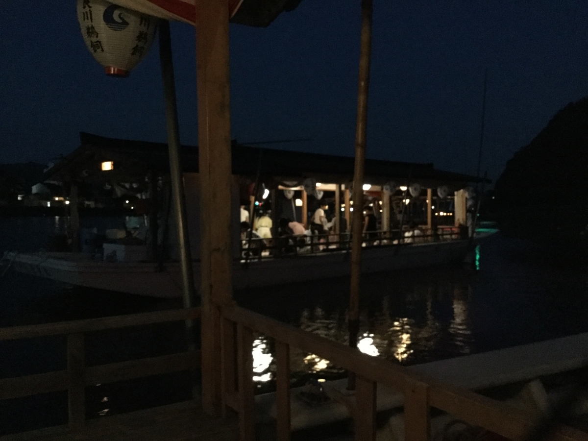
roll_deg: -0.6
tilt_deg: -0.1
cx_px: 294
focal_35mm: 31
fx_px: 527
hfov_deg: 58.4
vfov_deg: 45.4
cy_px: 220
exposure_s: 1/15
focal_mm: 3.3
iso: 800
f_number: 2.4
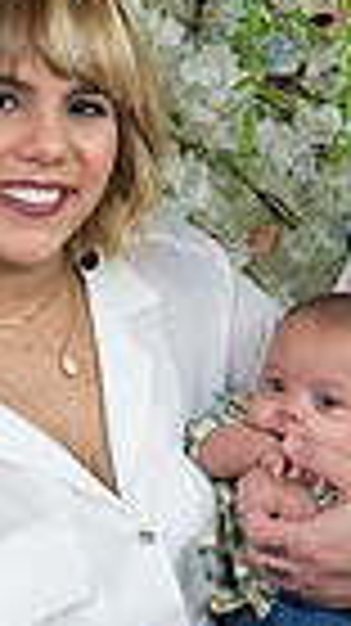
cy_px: 158
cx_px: 238
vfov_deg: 17.5
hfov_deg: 9.9
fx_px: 2022
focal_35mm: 122
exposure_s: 1/125
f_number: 5.6
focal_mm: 36
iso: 1600
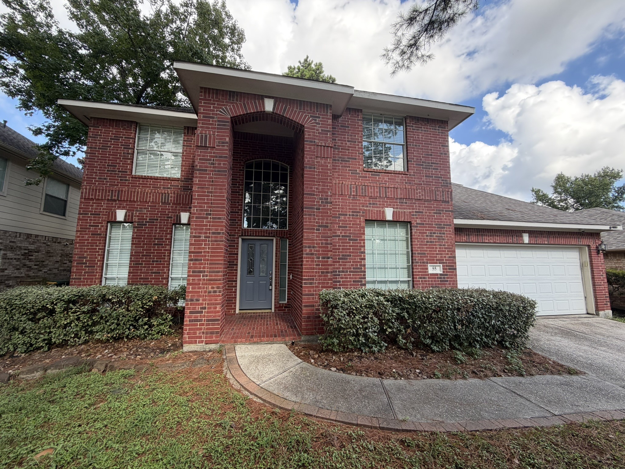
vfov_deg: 85.7
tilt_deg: +8.8
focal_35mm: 14
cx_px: 312
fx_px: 253
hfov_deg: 102.1
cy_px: 234
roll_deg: +0.4
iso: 40
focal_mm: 2.22
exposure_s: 1/237
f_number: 2.2
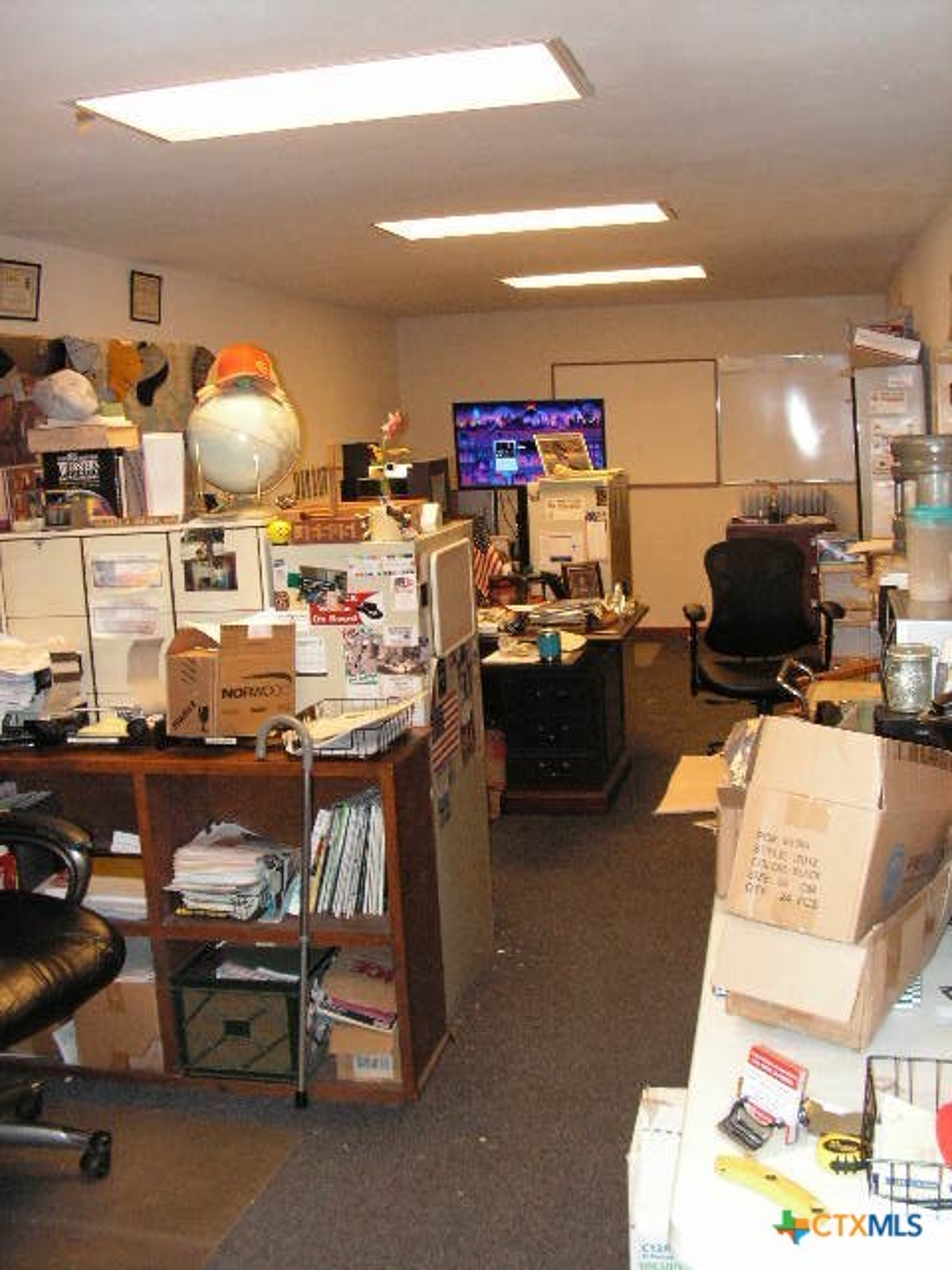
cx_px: 476
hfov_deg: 39.7
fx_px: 1320
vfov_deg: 51.4
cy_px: 635
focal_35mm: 36
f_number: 3.2
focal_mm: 6
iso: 160
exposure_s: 1/40
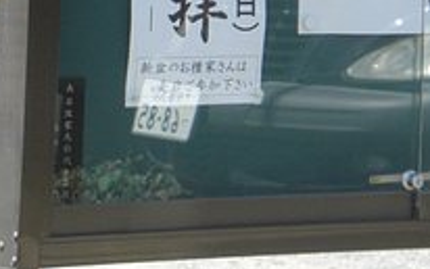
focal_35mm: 400
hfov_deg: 5.2
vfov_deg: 3.3
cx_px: 428
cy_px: -102
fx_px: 4690
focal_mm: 25.2
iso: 100
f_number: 4.4
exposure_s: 1/250
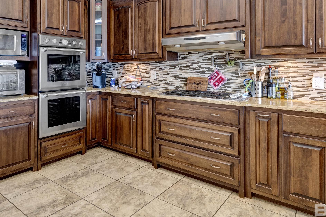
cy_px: 64
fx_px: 235
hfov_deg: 67.2
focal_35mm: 26
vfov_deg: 48.3
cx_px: 105
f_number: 11
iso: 400
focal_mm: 16
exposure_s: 1
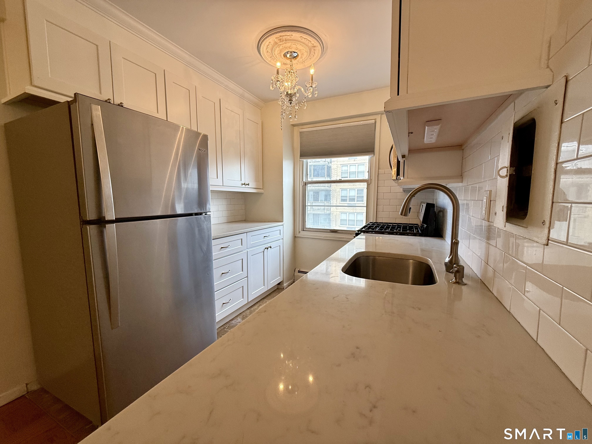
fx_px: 239
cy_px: 222
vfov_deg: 85.7
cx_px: 296
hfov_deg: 102.1
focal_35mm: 14
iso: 100
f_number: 2.2
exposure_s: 1/120
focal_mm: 2.22
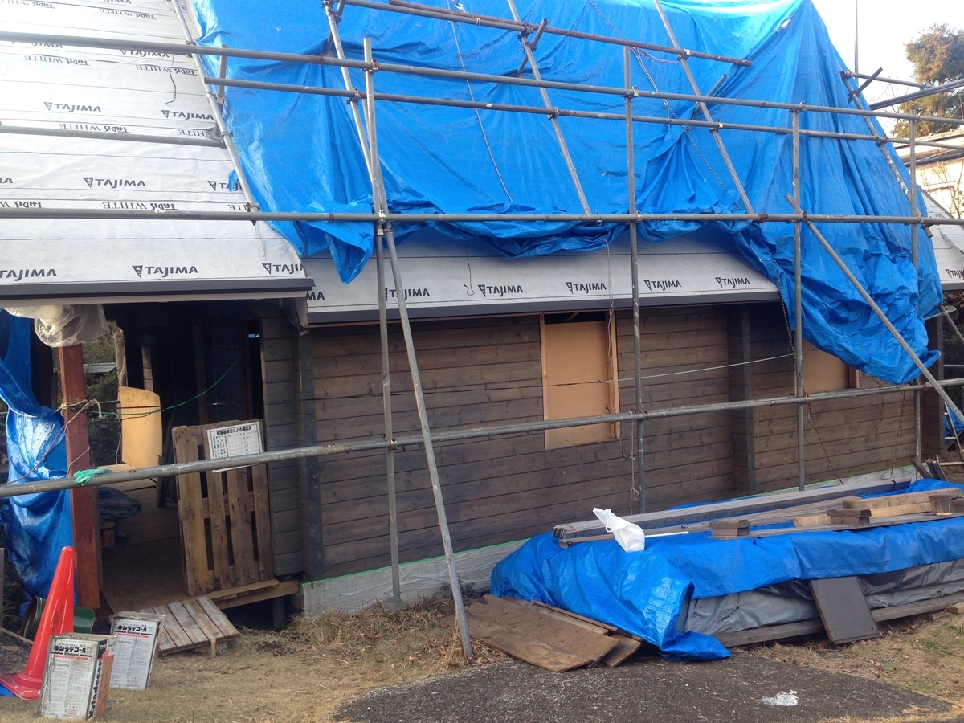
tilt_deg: -4.5
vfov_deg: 42.9
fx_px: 919
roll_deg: +2.4
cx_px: 482
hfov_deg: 55.4
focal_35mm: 33
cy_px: 362
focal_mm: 4.12
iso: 50
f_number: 2.4
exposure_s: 1/148
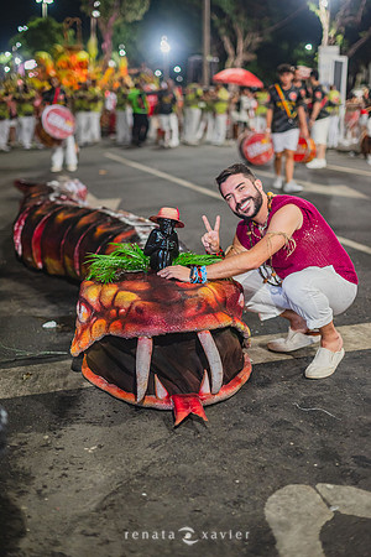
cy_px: 278
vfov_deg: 39.6
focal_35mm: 50
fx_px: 773
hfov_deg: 27.0
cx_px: 186
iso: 2000
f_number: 2
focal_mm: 50
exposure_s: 1/320
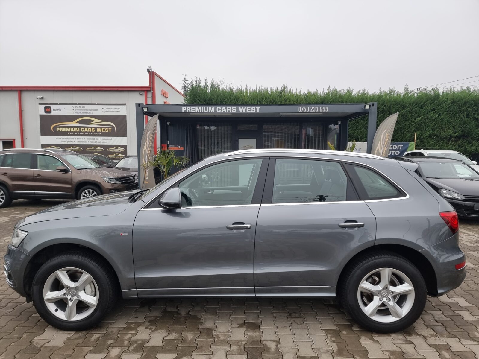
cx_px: 240
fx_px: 332
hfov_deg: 71.6
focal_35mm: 24
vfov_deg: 56.8
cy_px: 180
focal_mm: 6.7
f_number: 1.8
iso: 50
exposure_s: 1/120
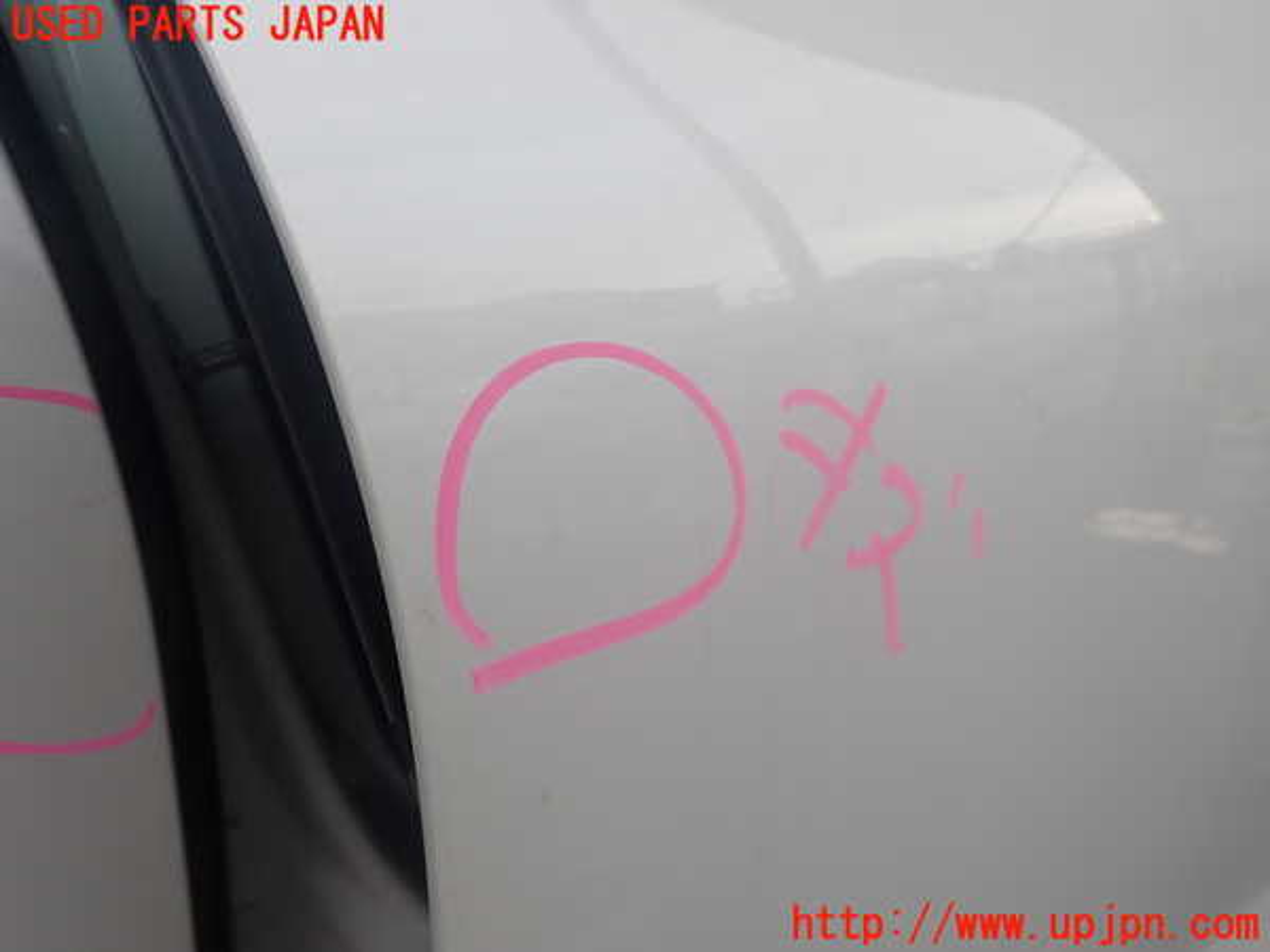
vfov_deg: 46.8
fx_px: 1101
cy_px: 476
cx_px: 635
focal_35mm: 30
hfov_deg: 60.0
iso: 100
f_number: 3.2
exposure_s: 1/125
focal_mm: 5.4
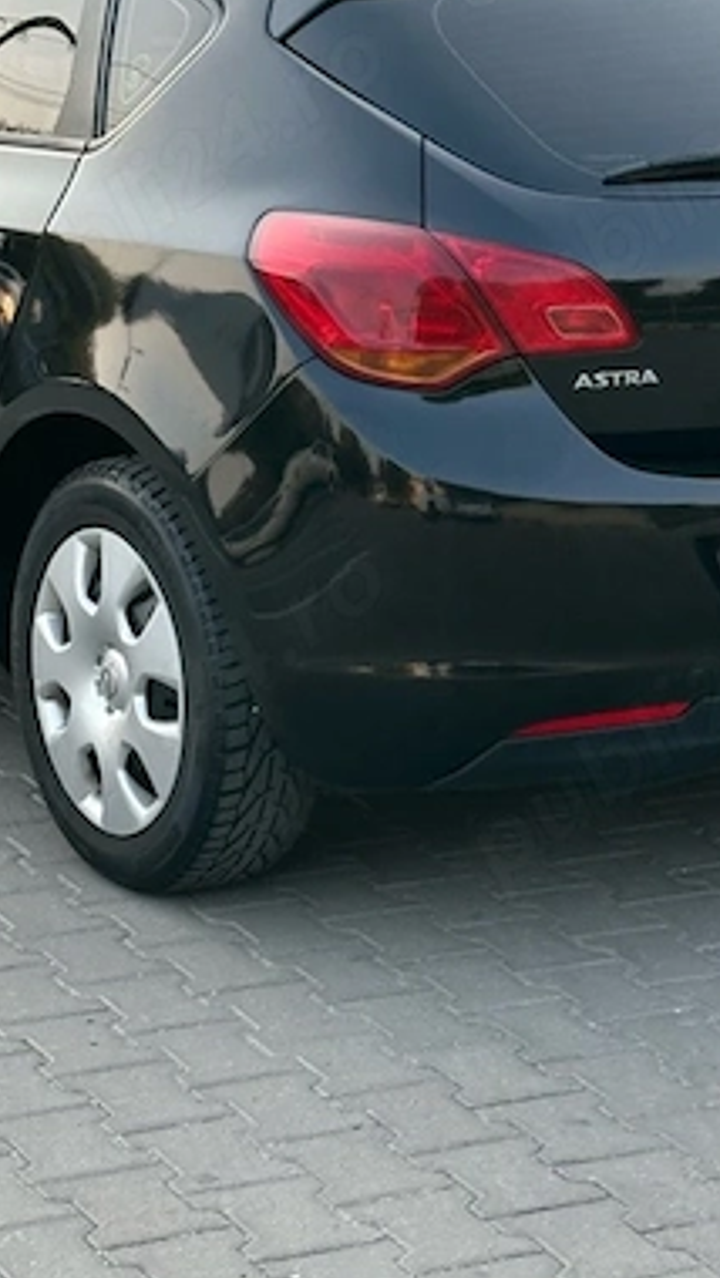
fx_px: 3730
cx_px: 299
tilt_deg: -8.3
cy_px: 272
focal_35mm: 110
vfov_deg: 19.3
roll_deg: -0.7
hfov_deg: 11.0
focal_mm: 6.86
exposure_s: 1/264
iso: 64
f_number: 1.78
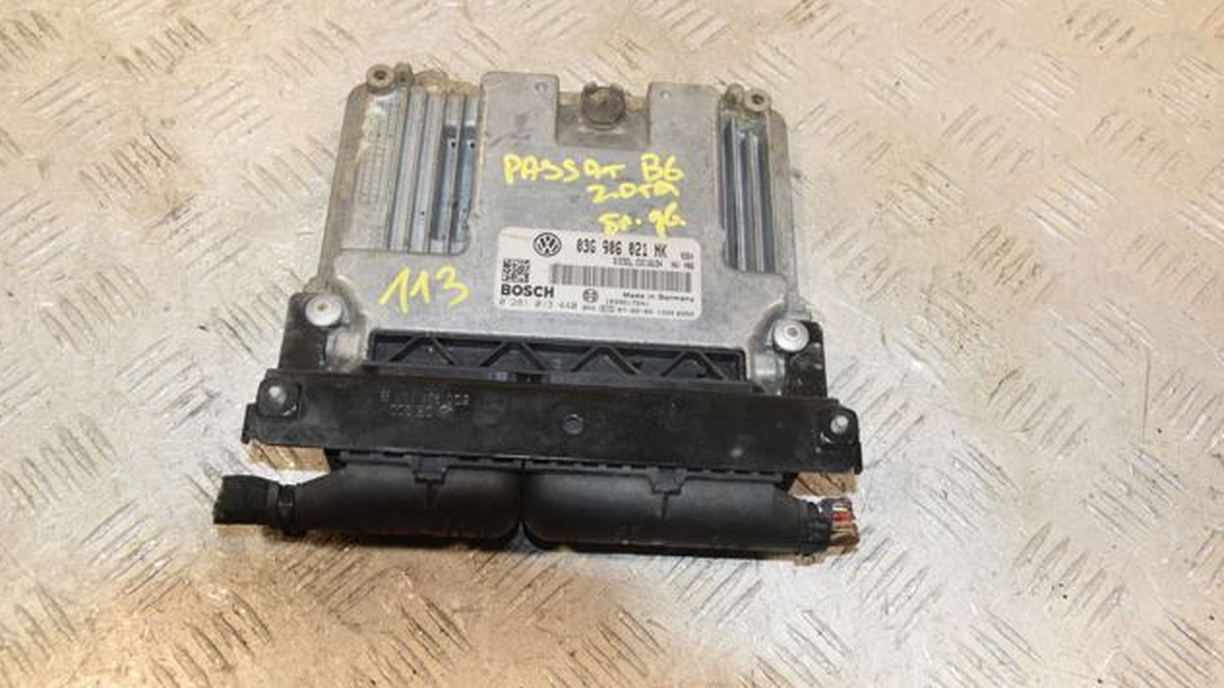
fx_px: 1136
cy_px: 283
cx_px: 610
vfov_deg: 33.6
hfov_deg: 56.6
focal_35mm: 35
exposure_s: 1/200
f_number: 8
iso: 1600
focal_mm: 22
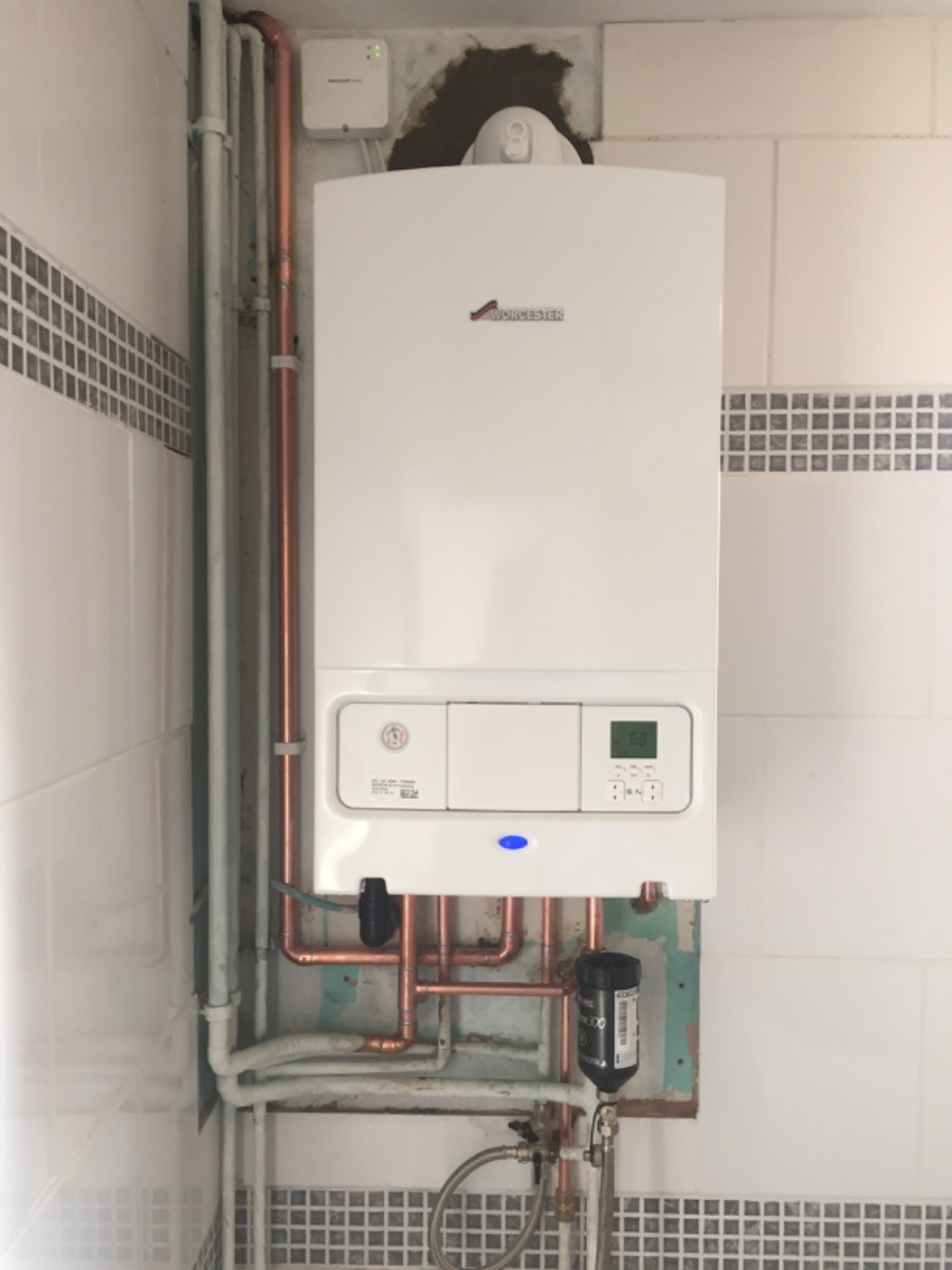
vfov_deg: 61.7
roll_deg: +0.0
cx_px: 476
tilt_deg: -3.0
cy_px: 635
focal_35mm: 29
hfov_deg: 48.2
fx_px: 1063
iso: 50
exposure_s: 1/33
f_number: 2.2
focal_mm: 4.15
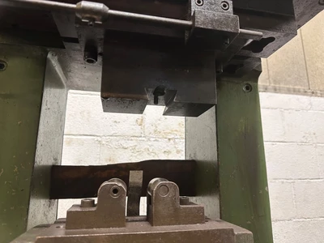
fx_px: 225
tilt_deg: +11.1
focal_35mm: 24
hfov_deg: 71.6
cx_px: 162
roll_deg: -0.8
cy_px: 122
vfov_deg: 56.8
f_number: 1.78
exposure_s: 1/60
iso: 160
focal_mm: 6.86
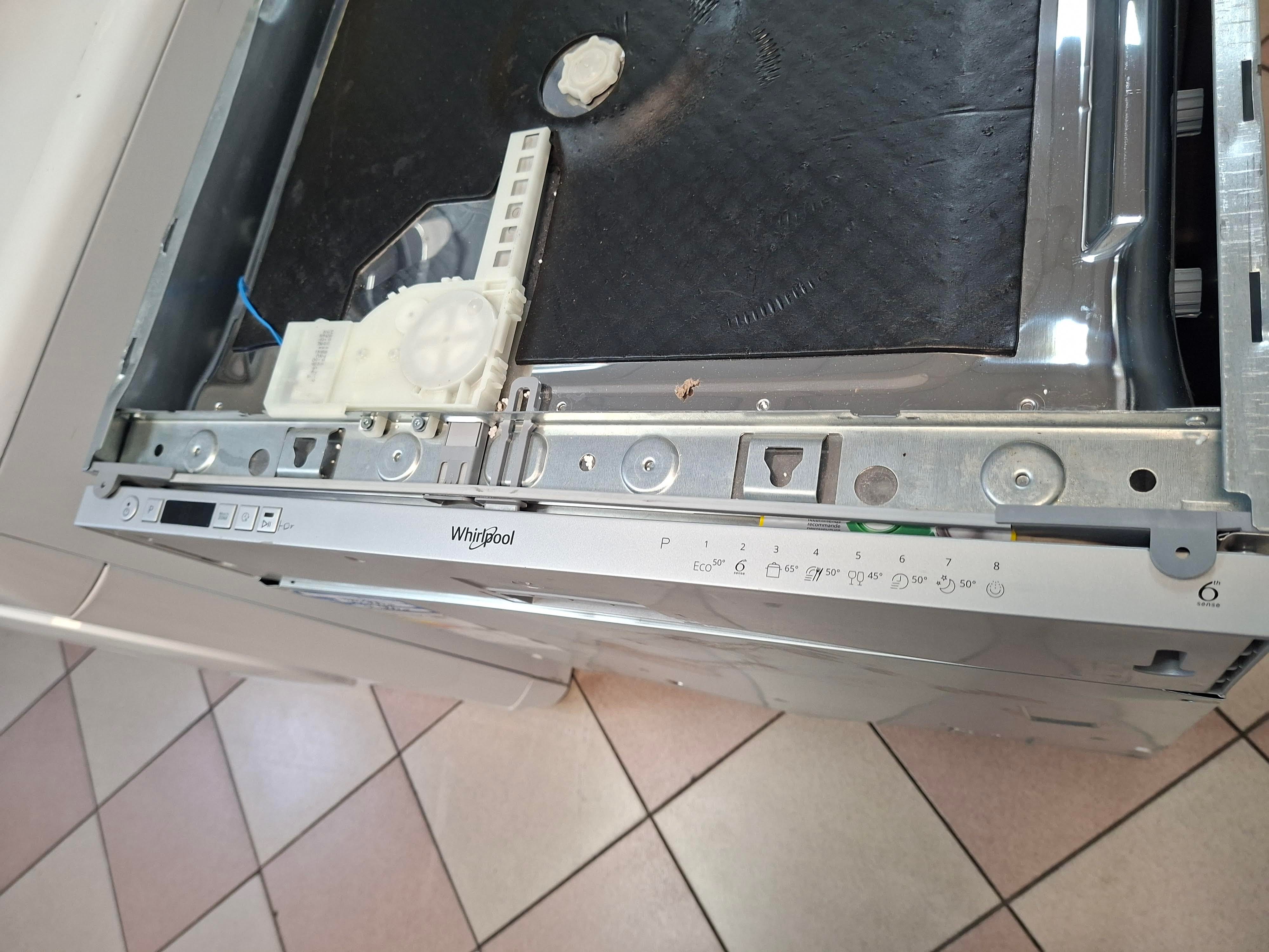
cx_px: 634
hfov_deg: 73.9
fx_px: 843
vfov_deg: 58.9
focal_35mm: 23
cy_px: 476
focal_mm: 5.54
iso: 250
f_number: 1.8
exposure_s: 1/50
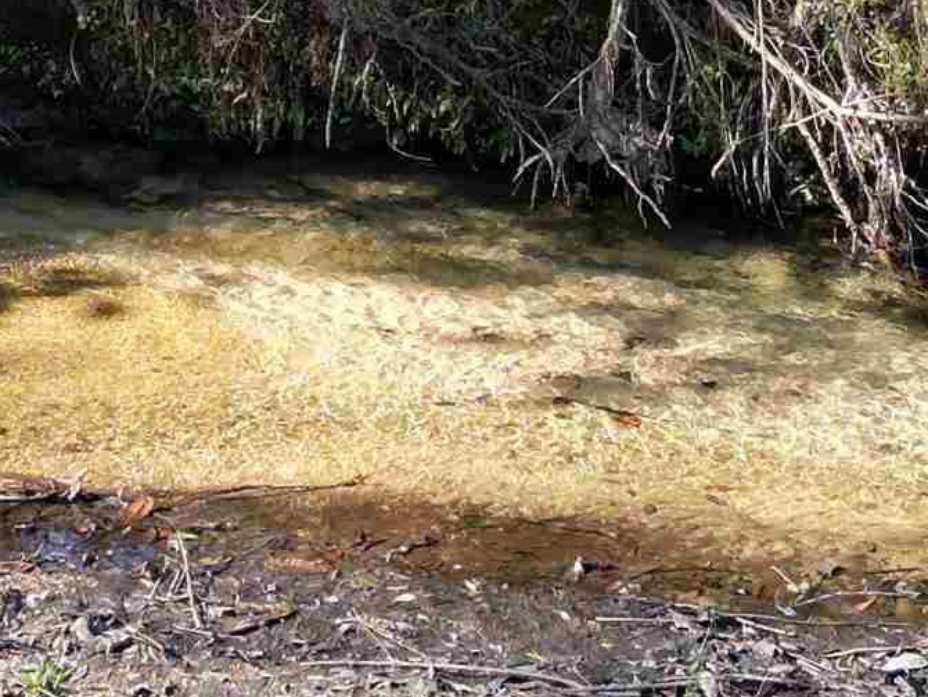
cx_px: 287
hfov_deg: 17.8
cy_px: -292
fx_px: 2950
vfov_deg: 12.9
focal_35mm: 110
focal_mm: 6.72
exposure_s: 1/500
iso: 110
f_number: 1.7
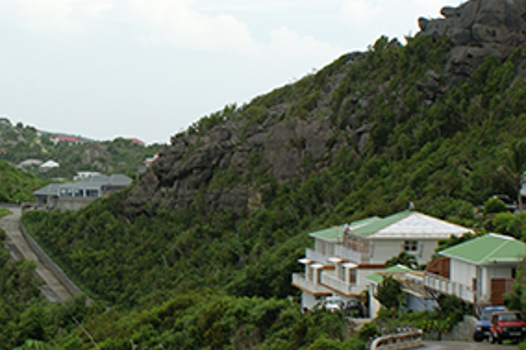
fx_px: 1621
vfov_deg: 12.3
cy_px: 169
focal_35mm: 111
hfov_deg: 18.3
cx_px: 124
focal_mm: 30
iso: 100
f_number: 11
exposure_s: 1/80
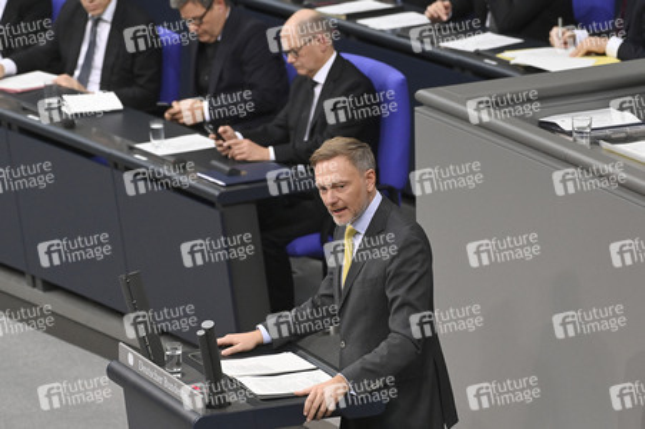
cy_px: 214
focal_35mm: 230
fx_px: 4118
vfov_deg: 6.0
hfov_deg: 9.0
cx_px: 322
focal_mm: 230
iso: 10000
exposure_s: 1/400
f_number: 5.6
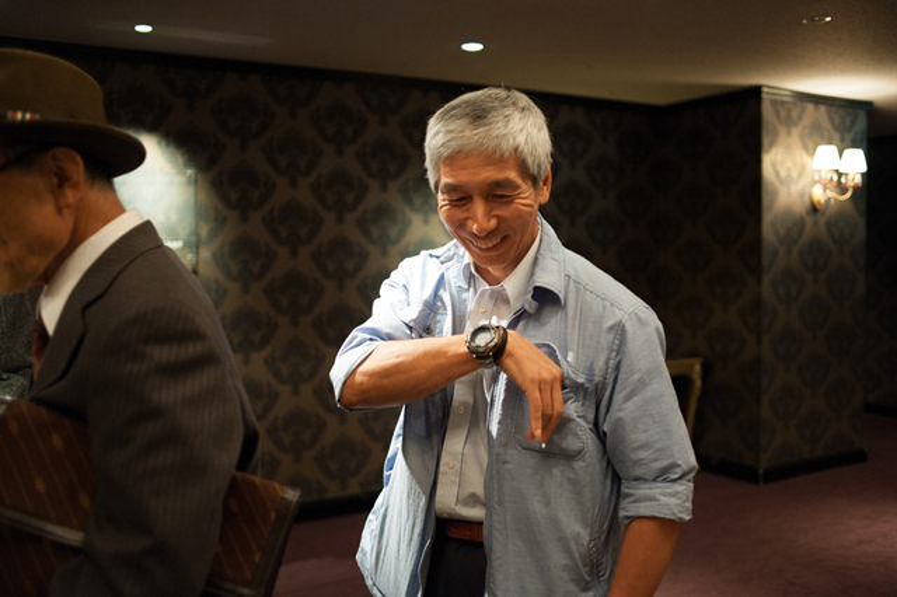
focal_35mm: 35
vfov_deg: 37.8
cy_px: 298
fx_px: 872
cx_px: 448
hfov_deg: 54.5
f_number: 2.8
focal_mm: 35
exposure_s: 1/100
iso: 2200
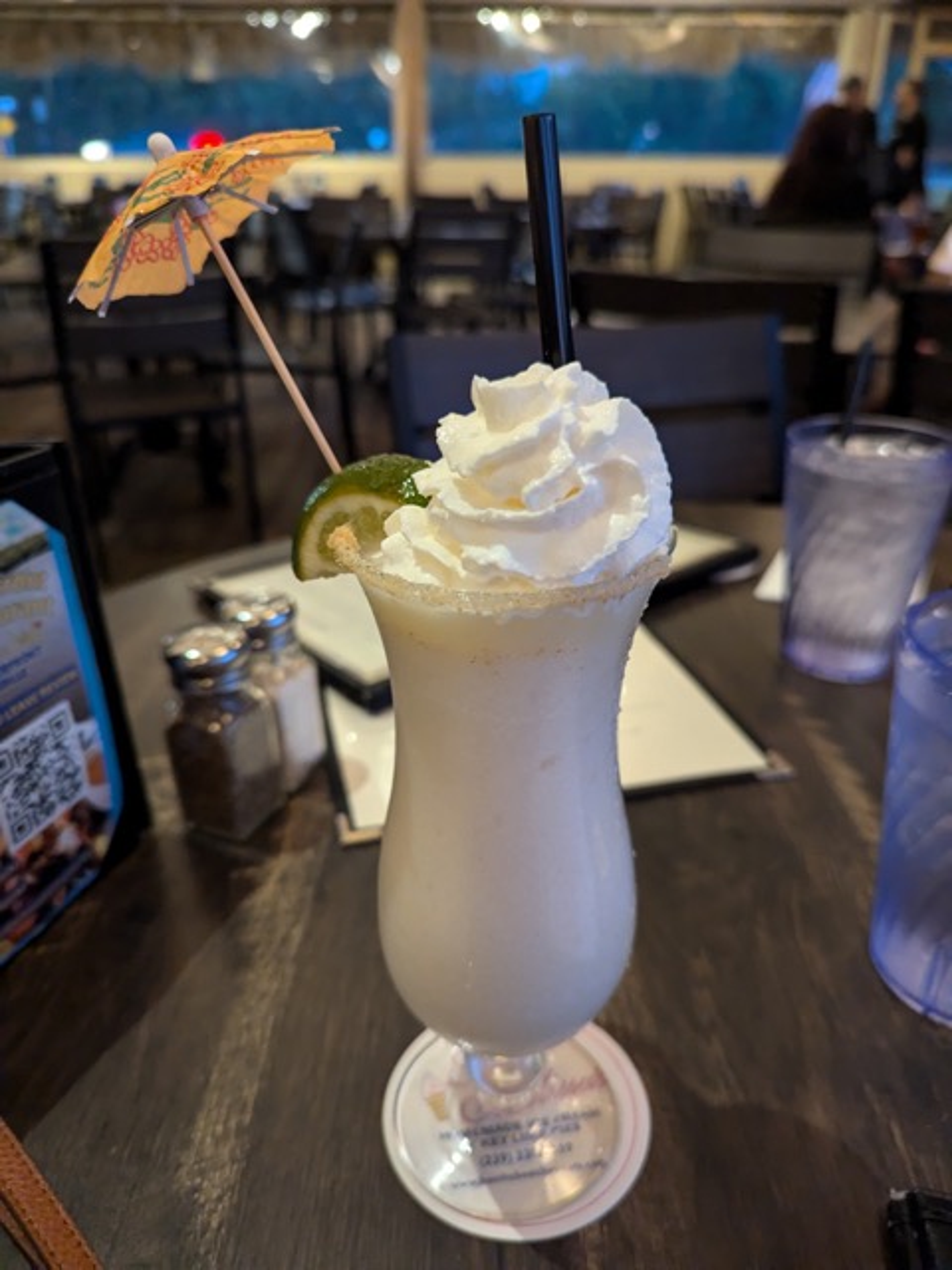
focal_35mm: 24
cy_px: 635
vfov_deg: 71.6
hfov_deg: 56.8
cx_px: 476
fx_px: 880
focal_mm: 6.81
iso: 2026
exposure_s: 1/28.7
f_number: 1.85
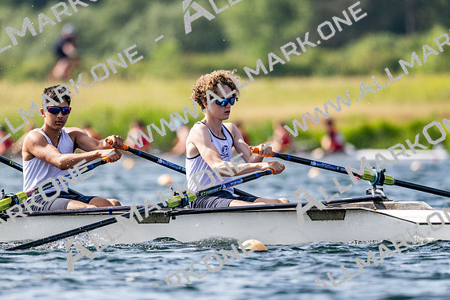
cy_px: 150
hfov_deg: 3.4
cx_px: 226
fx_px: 7685
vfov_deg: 2.2
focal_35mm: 615
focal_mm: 400
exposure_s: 1/2500
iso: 250
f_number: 4.5
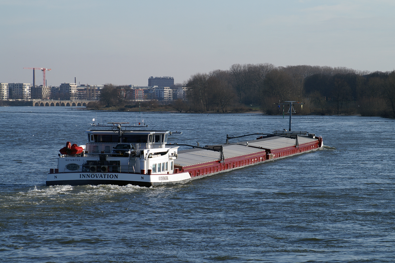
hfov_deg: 9.8
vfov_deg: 6.5
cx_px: 198
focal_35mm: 210
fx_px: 2302
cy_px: 132
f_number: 11
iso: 100
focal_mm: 140
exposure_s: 1/250
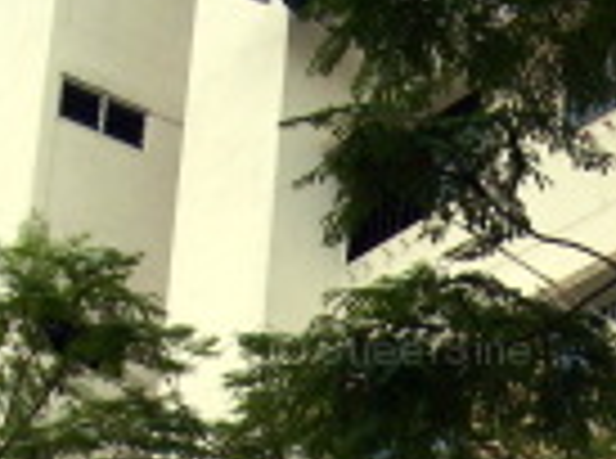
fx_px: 2645
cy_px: 806
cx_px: 607
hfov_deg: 13.1
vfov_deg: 9.5
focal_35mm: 149
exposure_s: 1/200
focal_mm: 6.2
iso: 80
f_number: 2.8
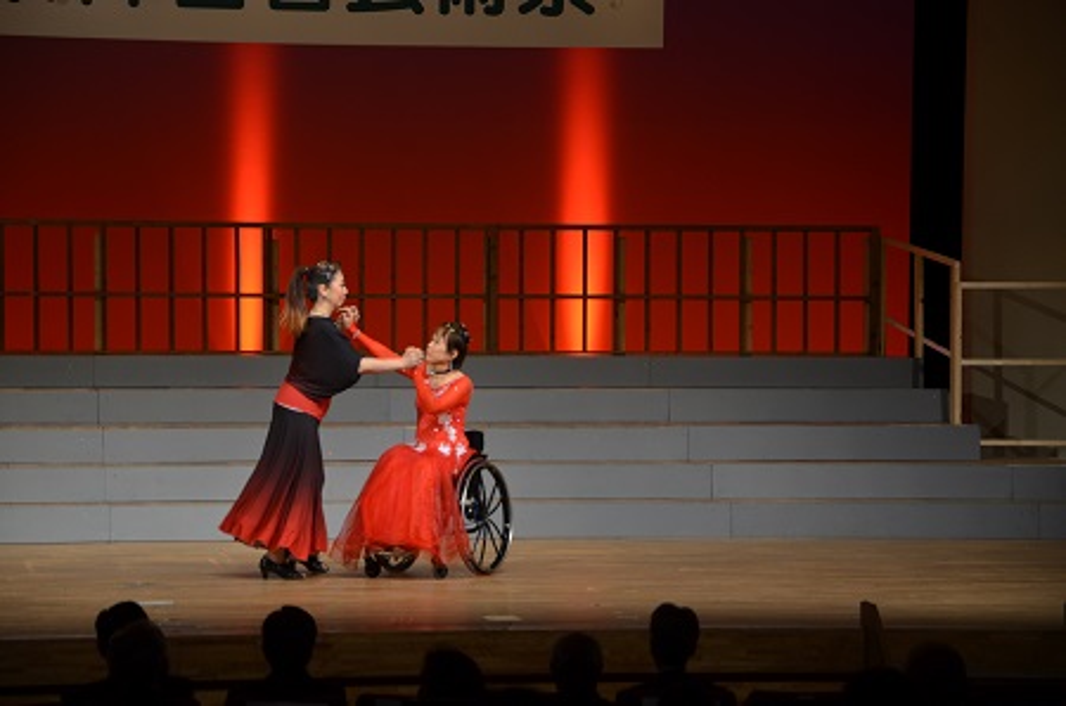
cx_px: 533
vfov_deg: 9.9
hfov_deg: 14.9
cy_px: 353
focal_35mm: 138
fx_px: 4078
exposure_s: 1/60
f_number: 5.6
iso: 450
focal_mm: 92
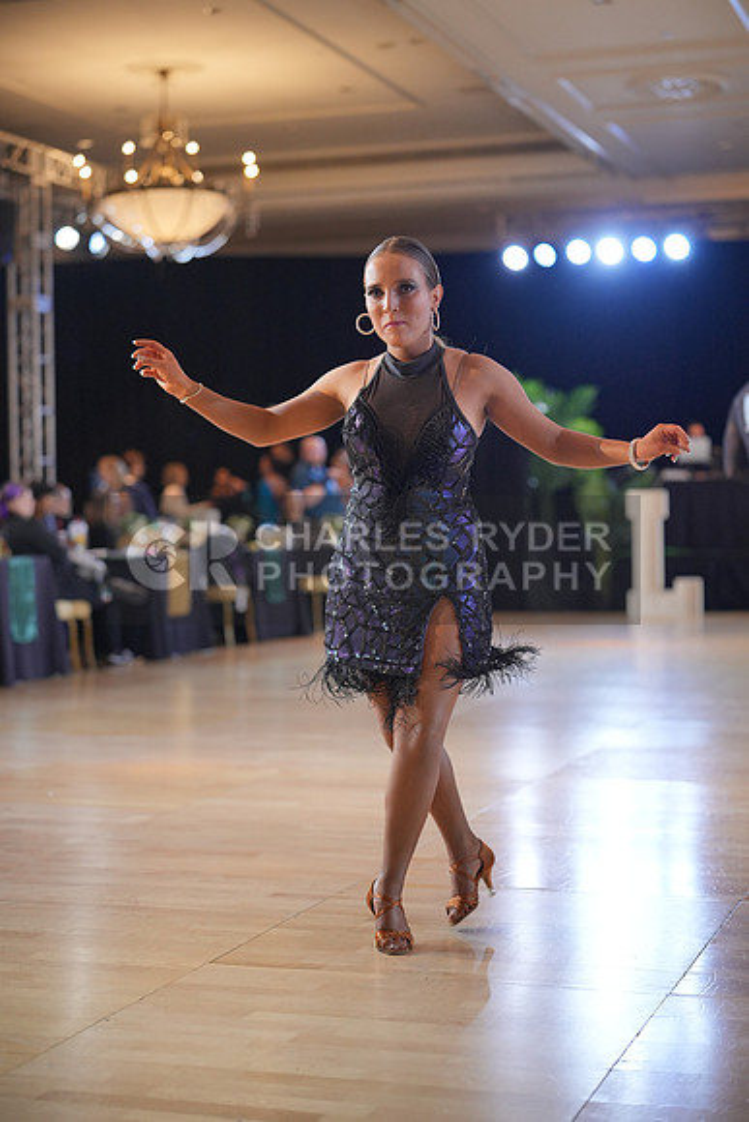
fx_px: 1902
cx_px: 374
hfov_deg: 22.3
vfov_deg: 32.9
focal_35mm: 61
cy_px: 561
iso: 1600
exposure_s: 1/500
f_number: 2
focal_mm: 61
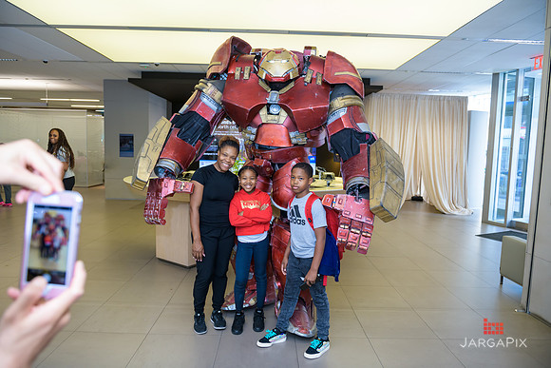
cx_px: 276
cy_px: 184
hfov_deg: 73.7
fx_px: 367
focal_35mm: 24
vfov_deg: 53.2
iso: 800
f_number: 3.2
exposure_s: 1/125
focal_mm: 24
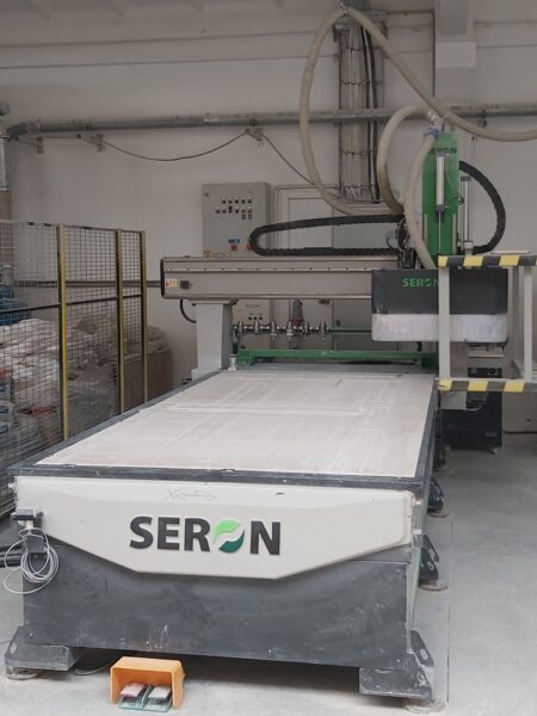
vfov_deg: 67.3
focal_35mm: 26
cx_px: 268
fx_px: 538
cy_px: 358
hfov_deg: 53.1
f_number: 1.7
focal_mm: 3.92
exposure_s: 1/50
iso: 125
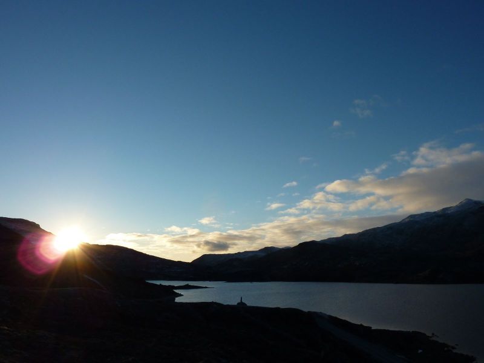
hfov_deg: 69.4
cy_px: 182
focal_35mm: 25
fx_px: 350
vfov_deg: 54.9
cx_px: 242
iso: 80
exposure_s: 1/400
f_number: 5.6
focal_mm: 4.1
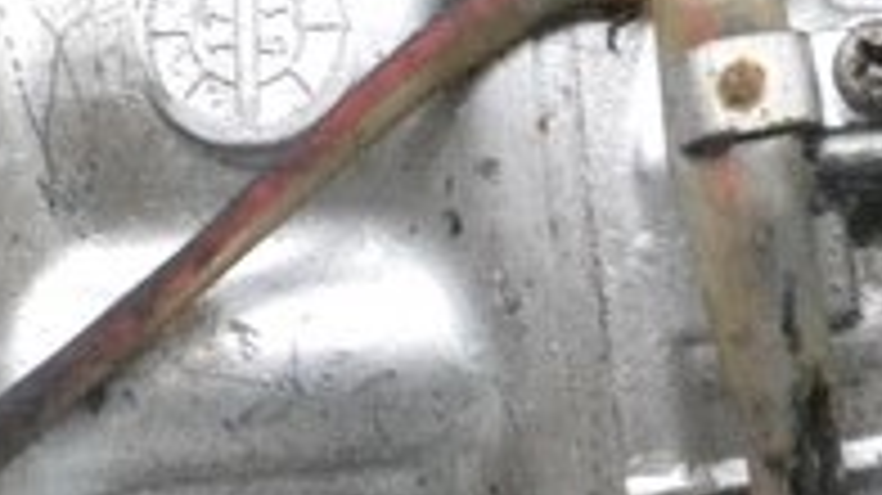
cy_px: 97
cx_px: 288
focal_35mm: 279
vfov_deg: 4.3
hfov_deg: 7.7
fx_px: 6521
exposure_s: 1/160
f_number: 9
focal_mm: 34
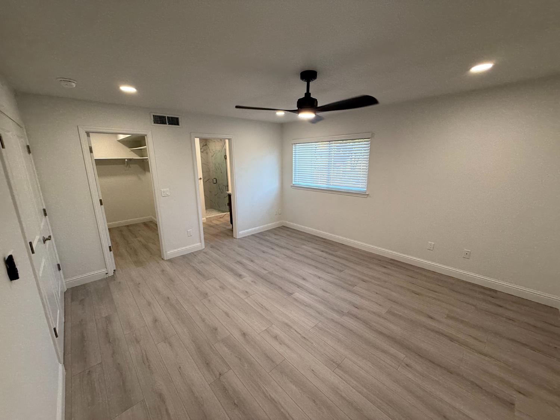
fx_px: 226
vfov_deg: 85.7
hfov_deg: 102.1
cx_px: 280
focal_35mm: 14
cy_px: 210
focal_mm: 2.22
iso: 125
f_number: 2.2
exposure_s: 1/120
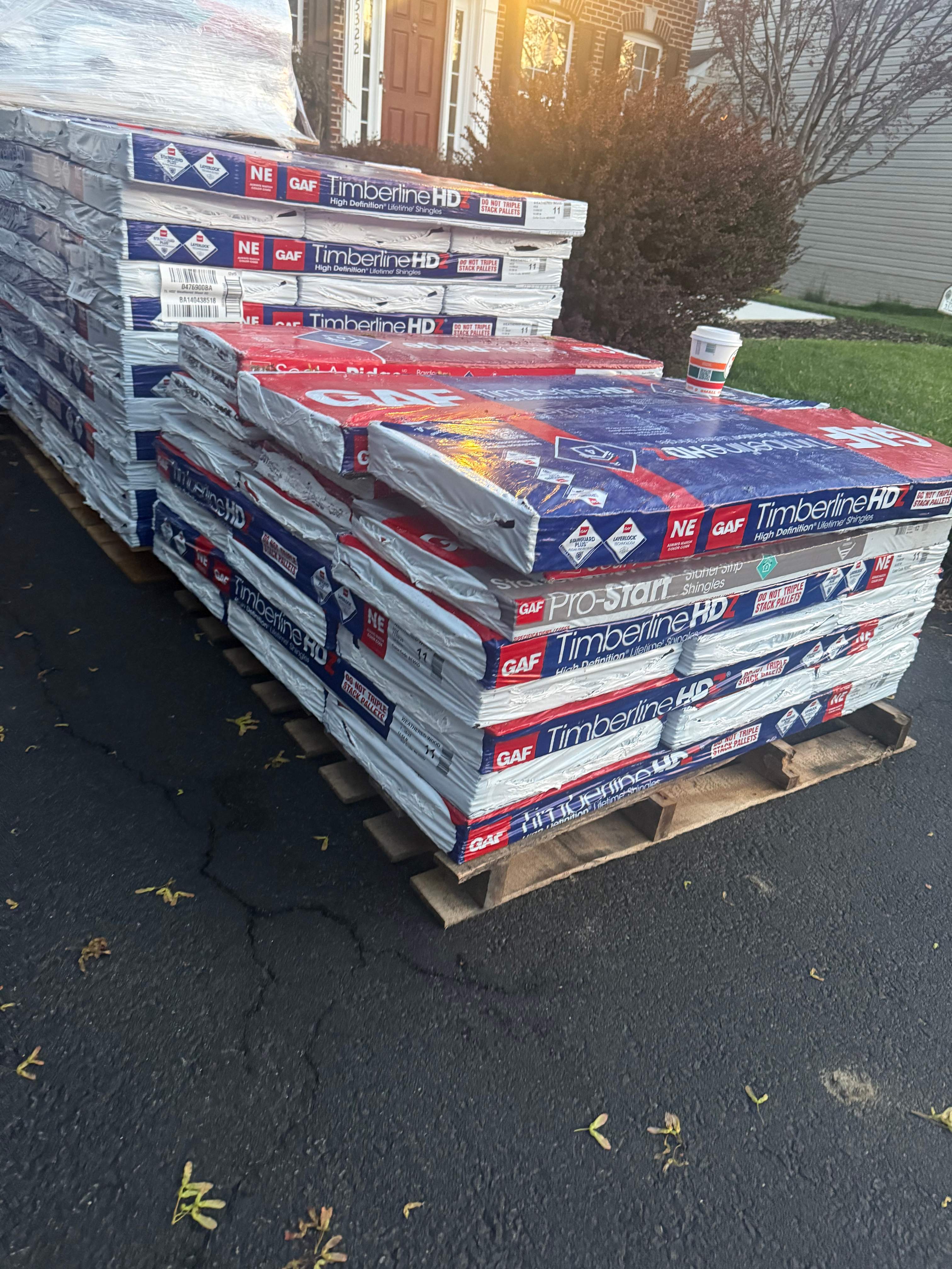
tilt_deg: -24.6
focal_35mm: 24
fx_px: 880
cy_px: 634
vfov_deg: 71.6
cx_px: 476
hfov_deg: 56.8
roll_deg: -7.7
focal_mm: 6.76
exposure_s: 1/40
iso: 640
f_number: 1.78
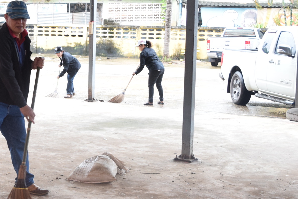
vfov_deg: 17.5
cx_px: 41
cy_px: 85
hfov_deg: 25.3
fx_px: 648
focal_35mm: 78
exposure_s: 1/200
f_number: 3.8
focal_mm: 21
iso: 800
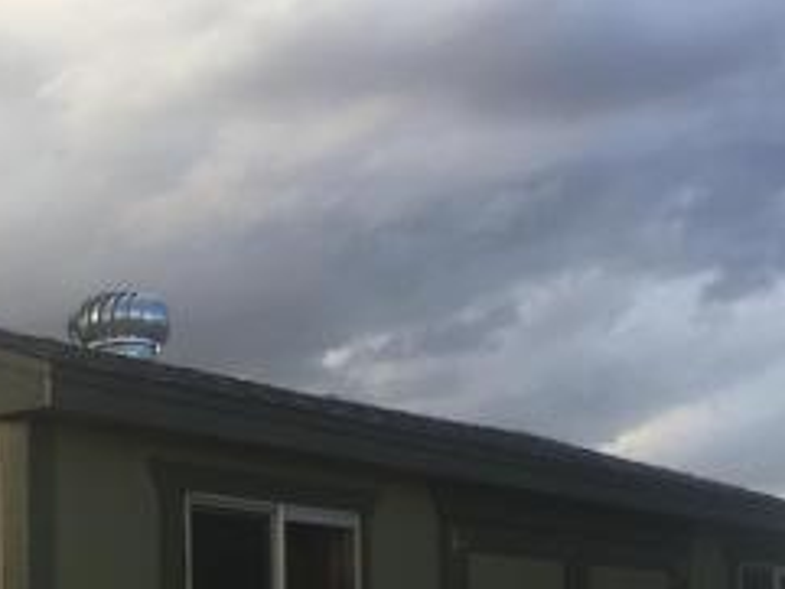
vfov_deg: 18.3
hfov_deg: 24.9
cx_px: 166
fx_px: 1747
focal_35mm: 77
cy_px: 670
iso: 32
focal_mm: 4.15
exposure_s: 1/356
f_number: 2.2
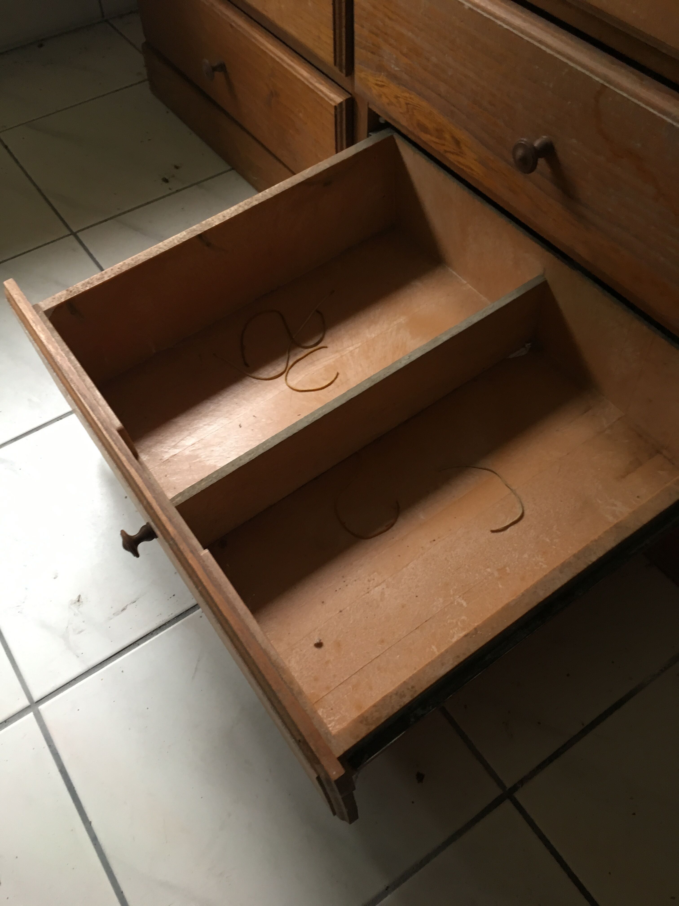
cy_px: 453
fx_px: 758
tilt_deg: -55.2
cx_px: 340
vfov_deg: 61.7
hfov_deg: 48.2
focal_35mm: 29
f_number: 2.2
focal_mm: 4.15
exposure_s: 1/33
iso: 125
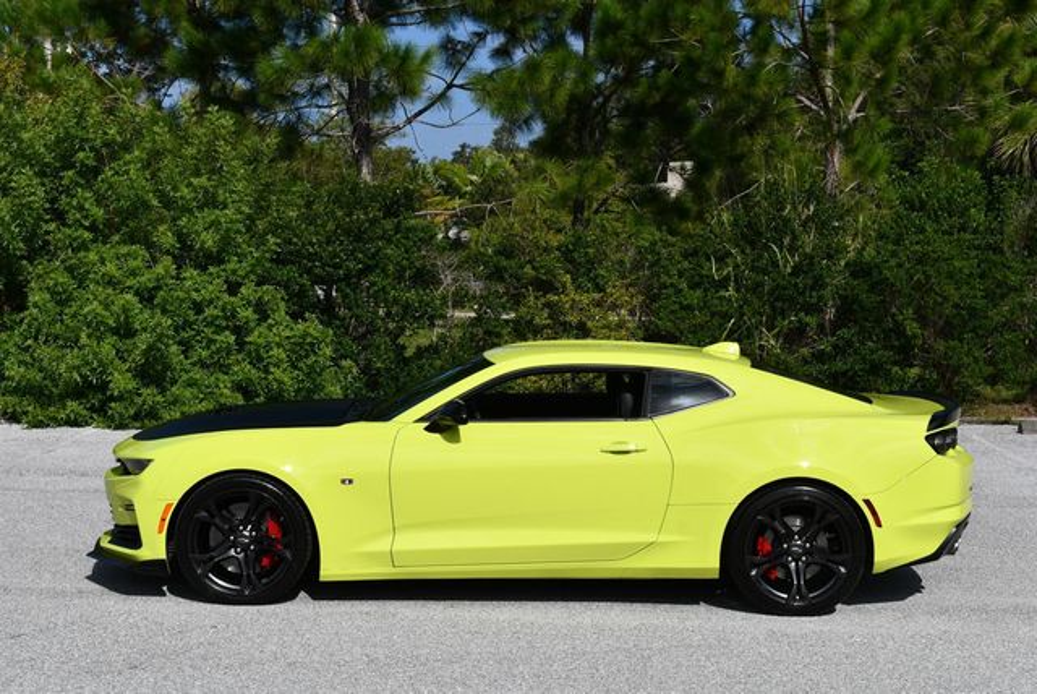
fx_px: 1845
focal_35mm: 64
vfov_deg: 21.3
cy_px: 347
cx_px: 518
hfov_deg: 31.4
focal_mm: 32
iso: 100
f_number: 10
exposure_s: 1/400
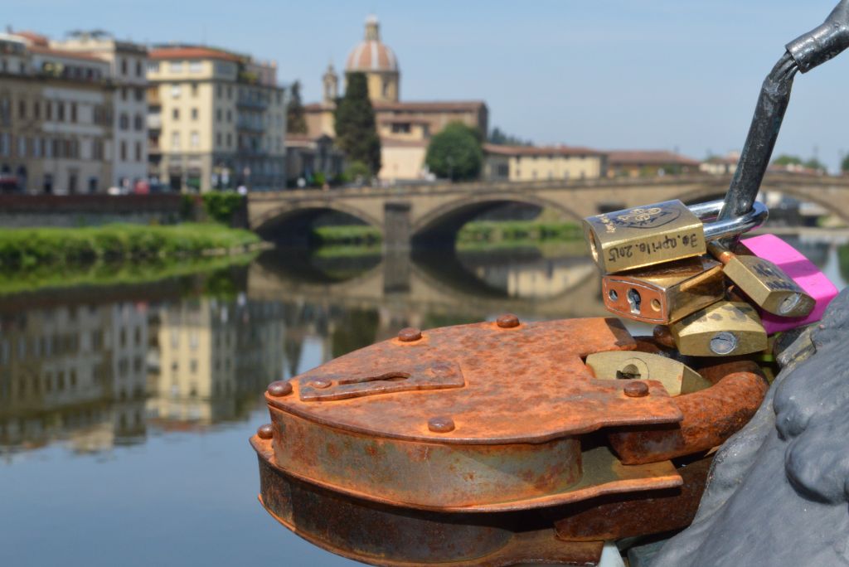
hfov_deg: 27.0
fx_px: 1770
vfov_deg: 18.2
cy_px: 284
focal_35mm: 75
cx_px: 424
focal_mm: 50
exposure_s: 1/200
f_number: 25
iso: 800
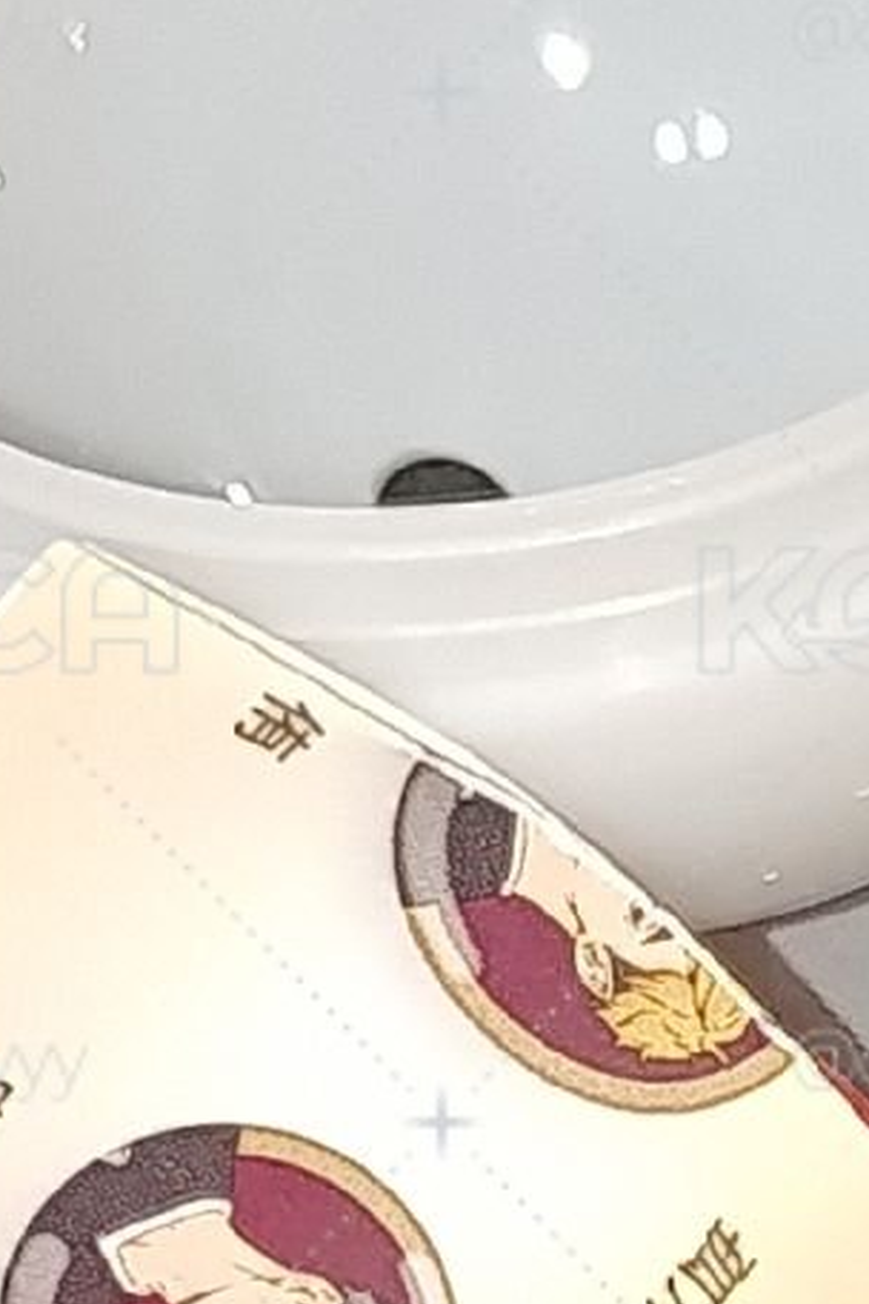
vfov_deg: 9.6
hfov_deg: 6.4
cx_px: 1469
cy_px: 1807
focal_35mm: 210
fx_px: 7603
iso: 923
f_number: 1.7
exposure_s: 1/60
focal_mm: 5.24
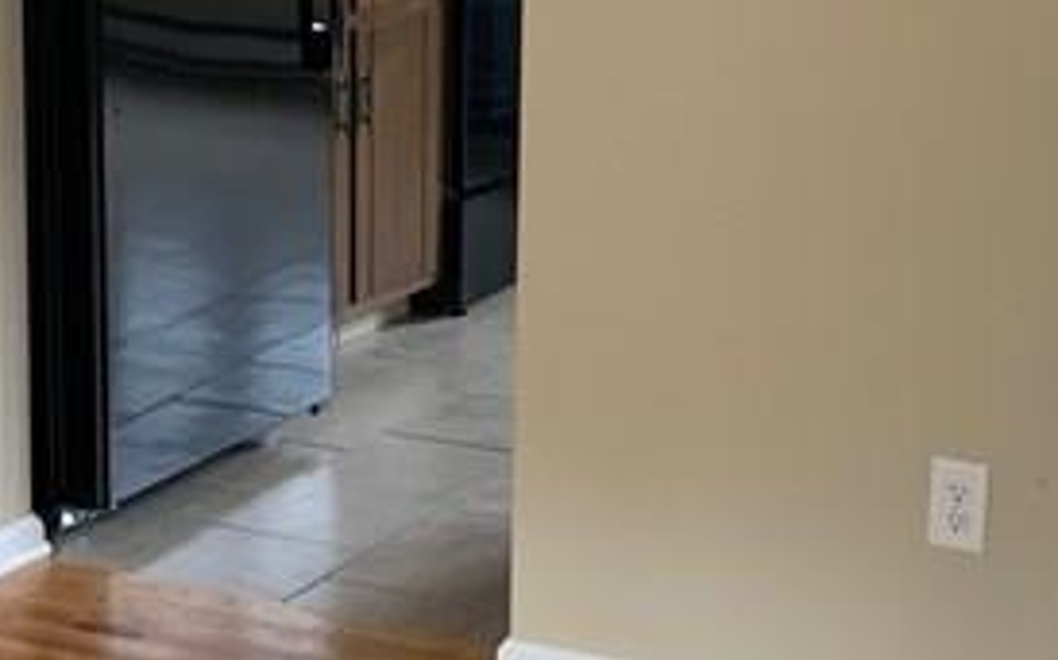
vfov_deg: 12.7
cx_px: 467
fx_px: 2969
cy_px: 293
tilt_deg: -13.0
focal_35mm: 103
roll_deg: -1.3
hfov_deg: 20.2
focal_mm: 4.25
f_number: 1.8
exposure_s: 1/60
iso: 100
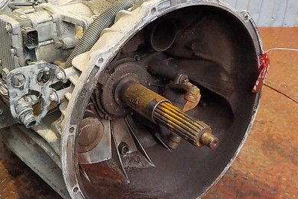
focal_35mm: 50
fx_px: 414
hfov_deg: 38.7
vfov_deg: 27.0
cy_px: 88
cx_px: 78
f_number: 3.3
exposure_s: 1/50
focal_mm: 4.1
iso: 800
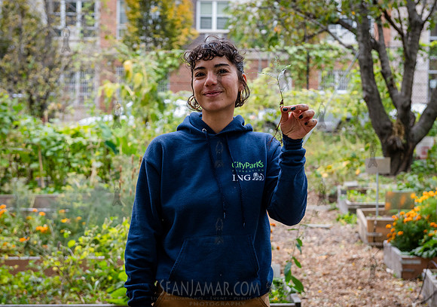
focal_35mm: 71
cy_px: 157
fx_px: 870
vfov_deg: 20.0
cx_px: 230
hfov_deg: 28.2
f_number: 4.5
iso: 2000
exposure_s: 1/250
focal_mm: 58
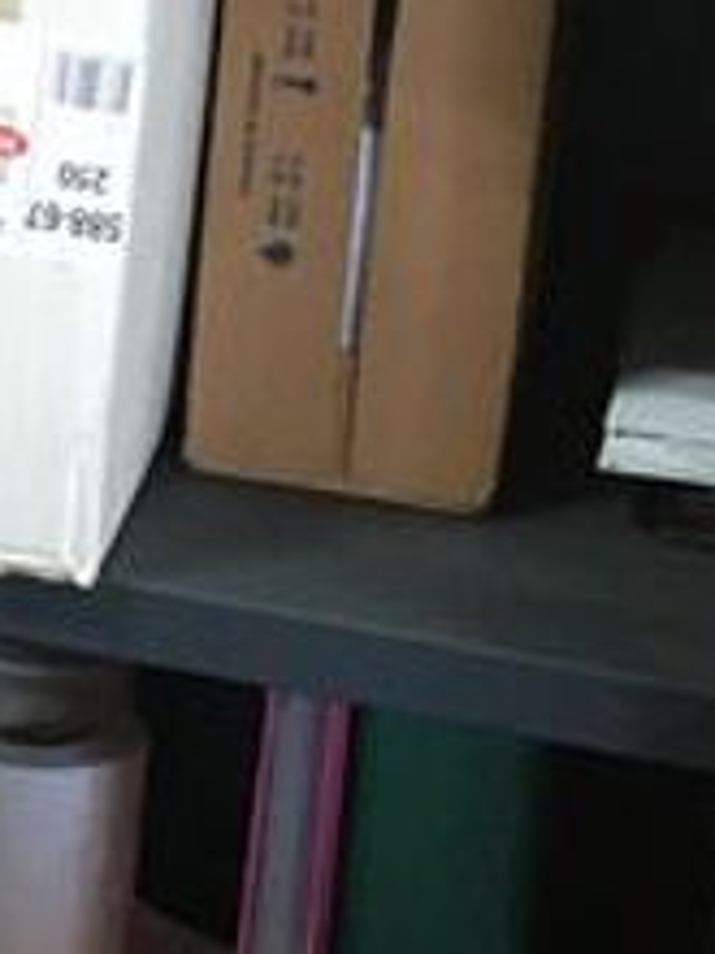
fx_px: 4847
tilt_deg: -16.1
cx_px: -368
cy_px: -180
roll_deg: -4.2
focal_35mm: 176
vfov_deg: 11.0
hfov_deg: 8.3
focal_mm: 4.15
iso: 200
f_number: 2.2
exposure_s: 1/17
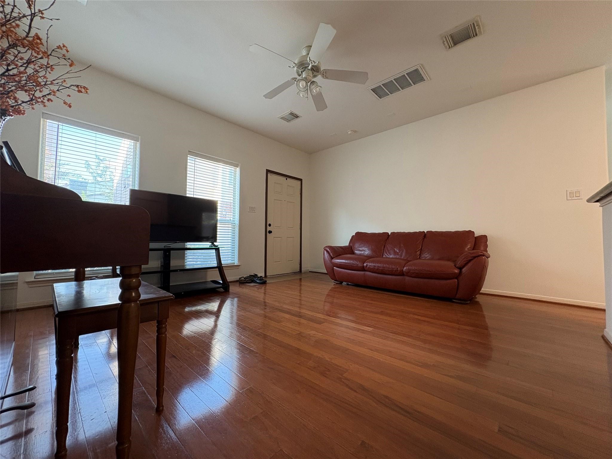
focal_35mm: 14
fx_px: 248
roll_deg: -0.6
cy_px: 230
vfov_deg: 85.7
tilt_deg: +2.9
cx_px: 306
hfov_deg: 102.1
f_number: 2.2
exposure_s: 1/60
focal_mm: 2.22
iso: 250
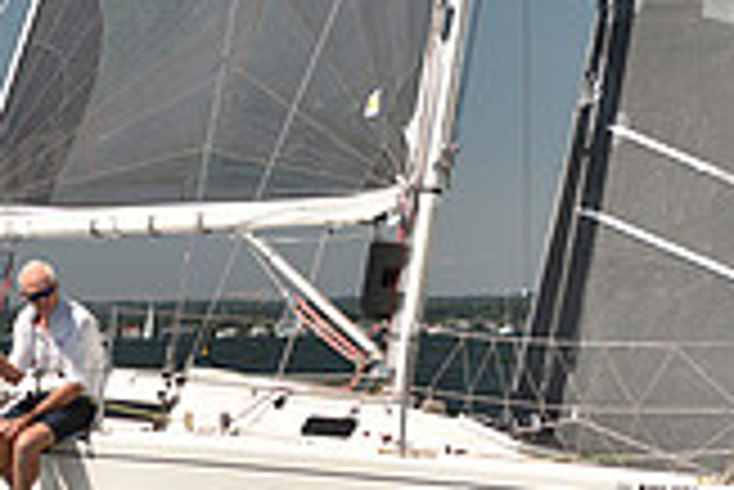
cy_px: 362
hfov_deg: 8.3
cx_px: 473
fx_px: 5081
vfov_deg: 5.5
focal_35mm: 249
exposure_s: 1/1250
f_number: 3.5
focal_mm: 70
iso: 250
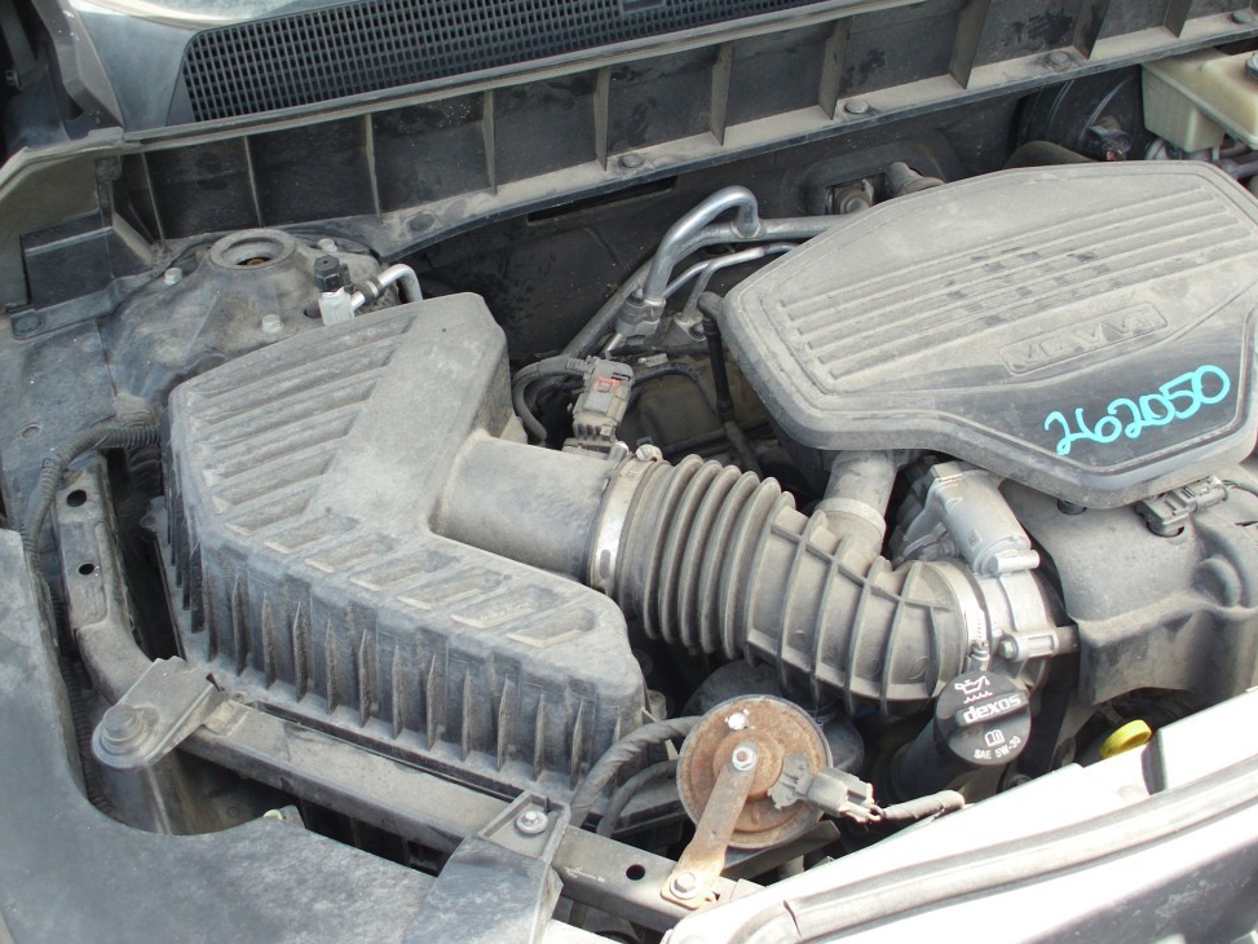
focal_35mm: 50
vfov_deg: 29.1
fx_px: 1817
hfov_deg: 38.1
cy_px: 394
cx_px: 719
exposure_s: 1/90
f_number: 2.9
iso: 50
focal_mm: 6.3
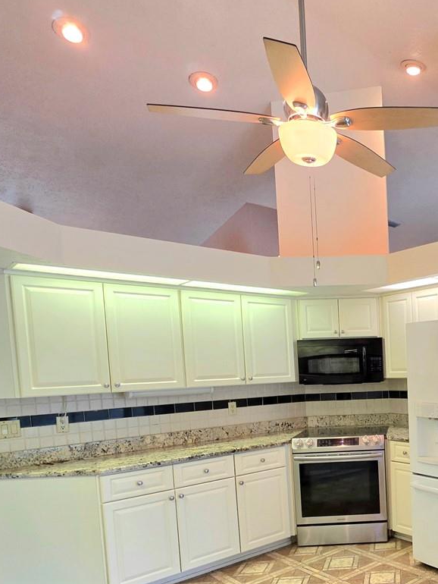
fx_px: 455
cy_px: 403
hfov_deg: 44.5
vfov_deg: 63.2
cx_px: 428
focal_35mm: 27
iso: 80
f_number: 1.9
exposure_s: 1/120
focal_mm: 2.2
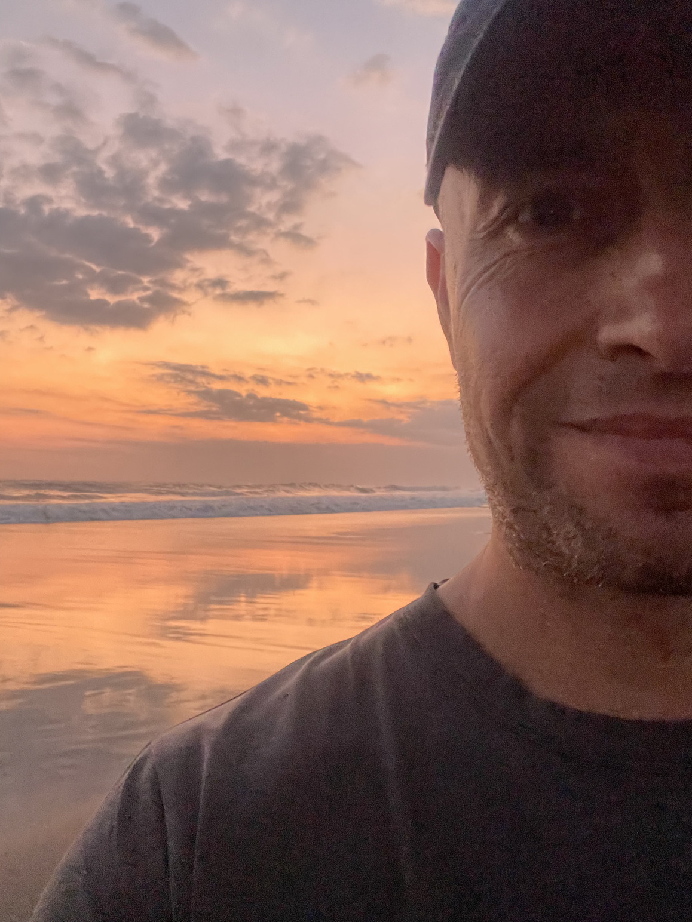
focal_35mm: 30
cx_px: 346
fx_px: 800
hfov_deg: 46.8
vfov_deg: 60.0
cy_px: 461
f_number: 2.2
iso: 640
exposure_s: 1/25
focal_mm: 2.71
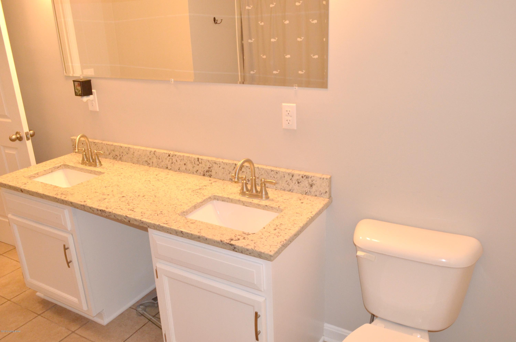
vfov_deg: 43.4
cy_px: 171
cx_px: 258
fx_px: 429
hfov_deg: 62.0
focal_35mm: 30
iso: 1600
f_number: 14
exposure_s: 1/15
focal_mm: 20
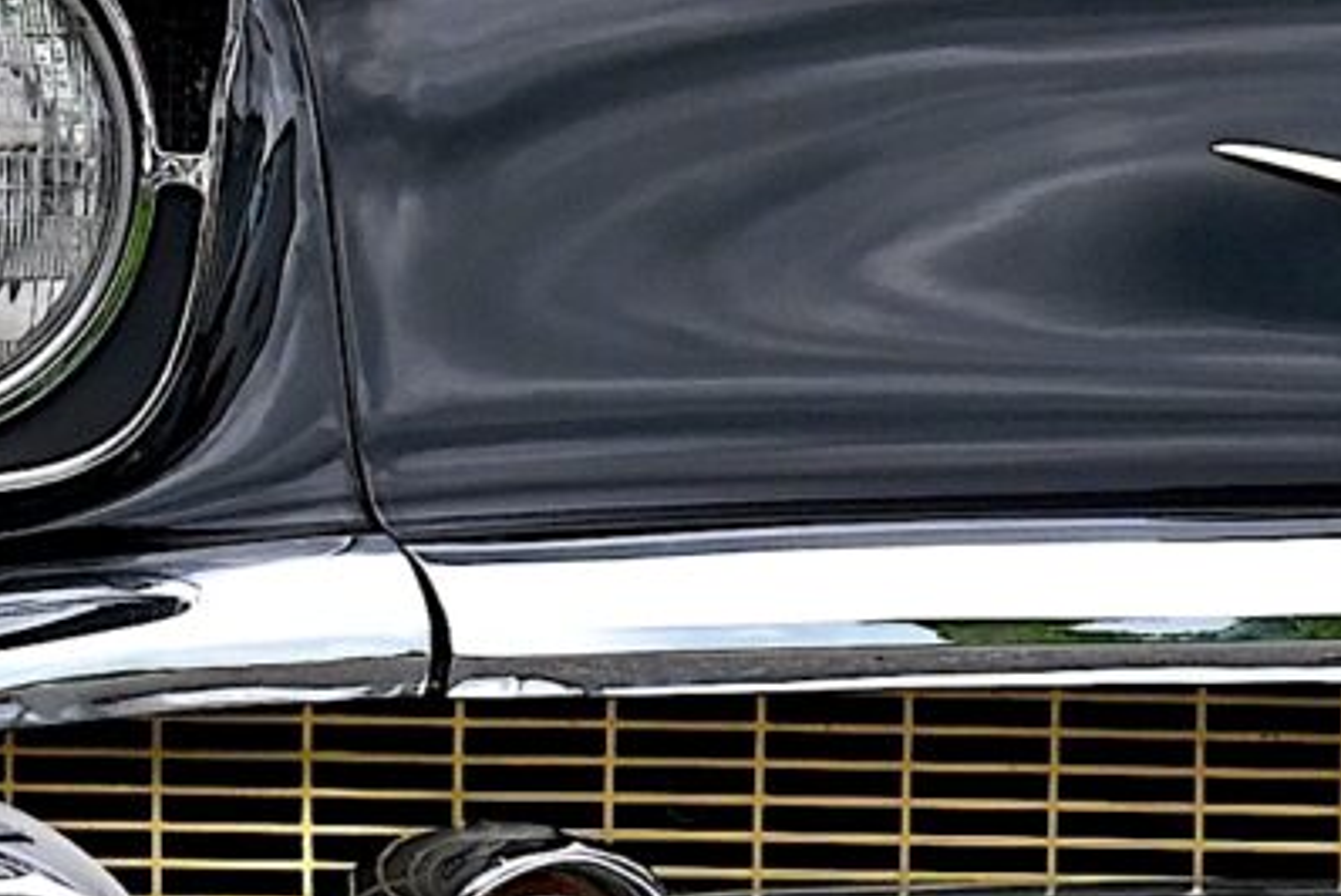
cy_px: 386
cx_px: 559
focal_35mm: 607
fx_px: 22634
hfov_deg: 3.4
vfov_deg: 2.3
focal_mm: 63
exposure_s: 1/125
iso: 500
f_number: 4.8
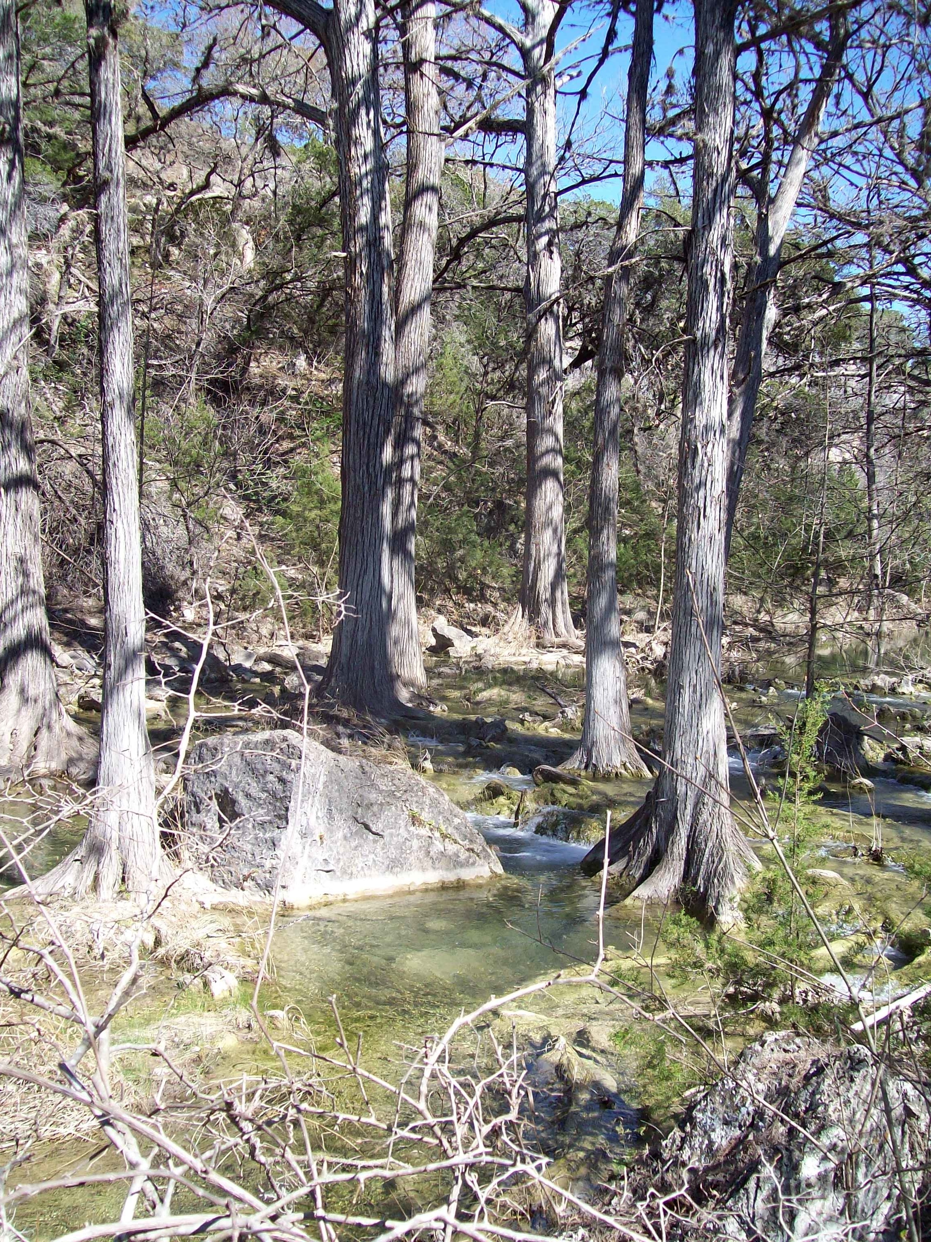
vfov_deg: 51.4
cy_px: 621
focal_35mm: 36
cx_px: 466
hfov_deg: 39.7
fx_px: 1291
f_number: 2.7
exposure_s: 1/473
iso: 80
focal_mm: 6
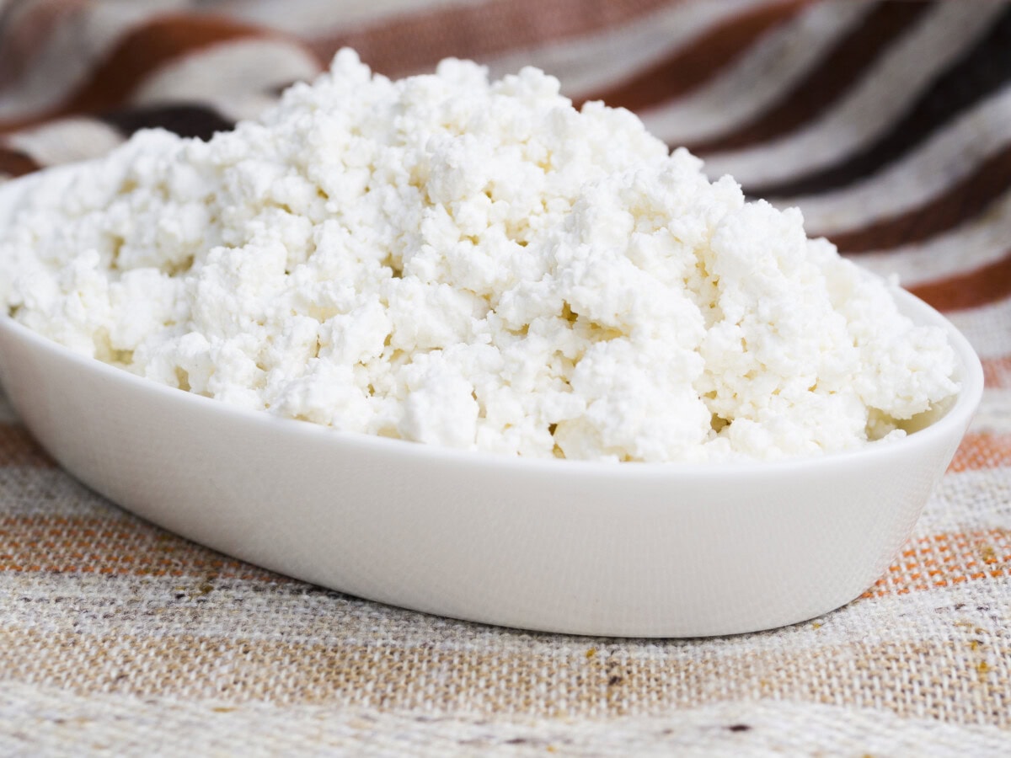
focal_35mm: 60
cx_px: 506
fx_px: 1752
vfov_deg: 24.4
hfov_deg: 32.2
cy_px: 379
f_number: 4
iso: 320
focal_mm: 30
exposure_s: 1/400
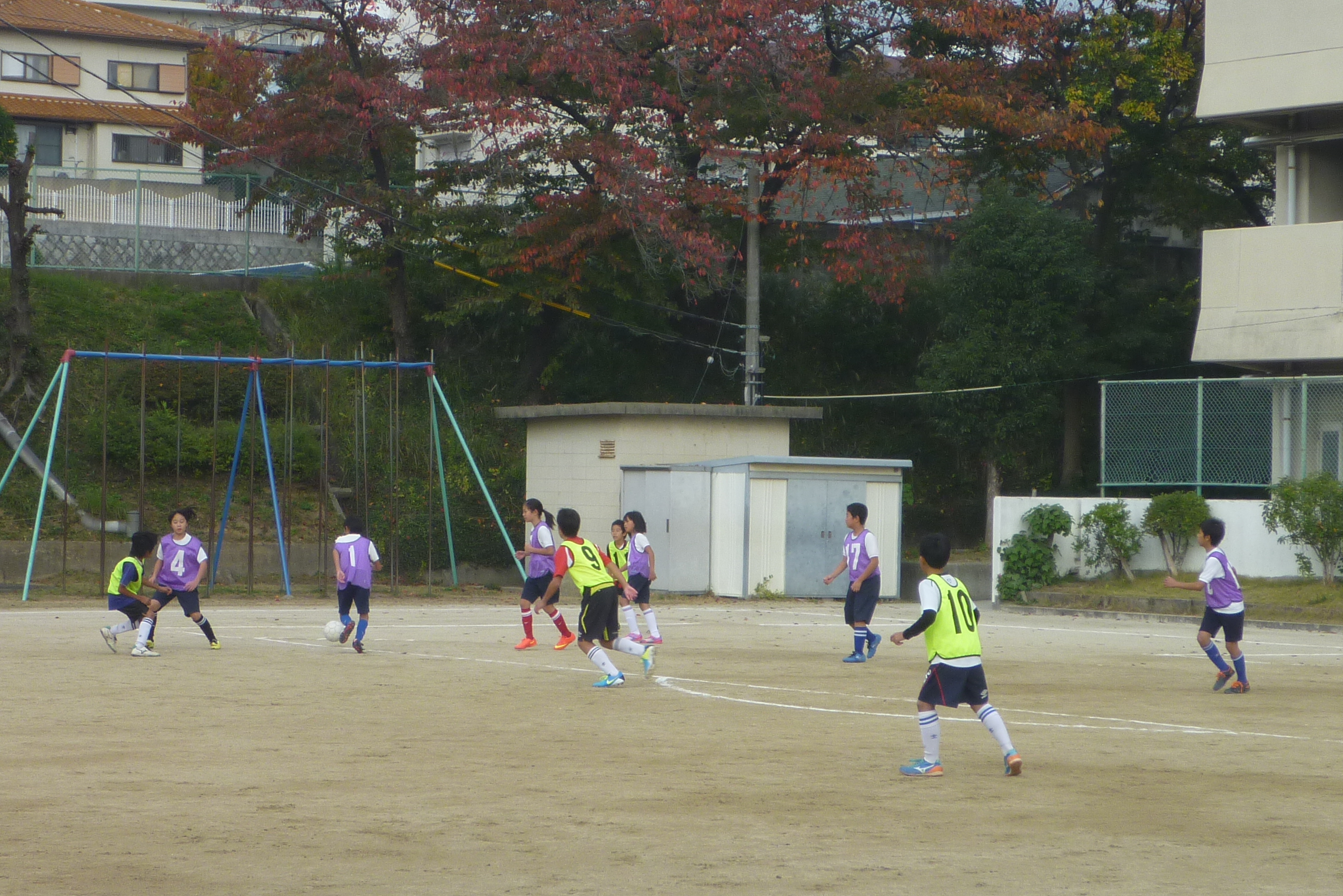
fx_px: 3544
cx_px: 673
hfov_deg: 21.5
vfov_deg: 14.4
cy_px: 450
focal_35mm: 95
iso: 80
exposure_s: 1/200
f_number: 5
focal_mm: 10.4
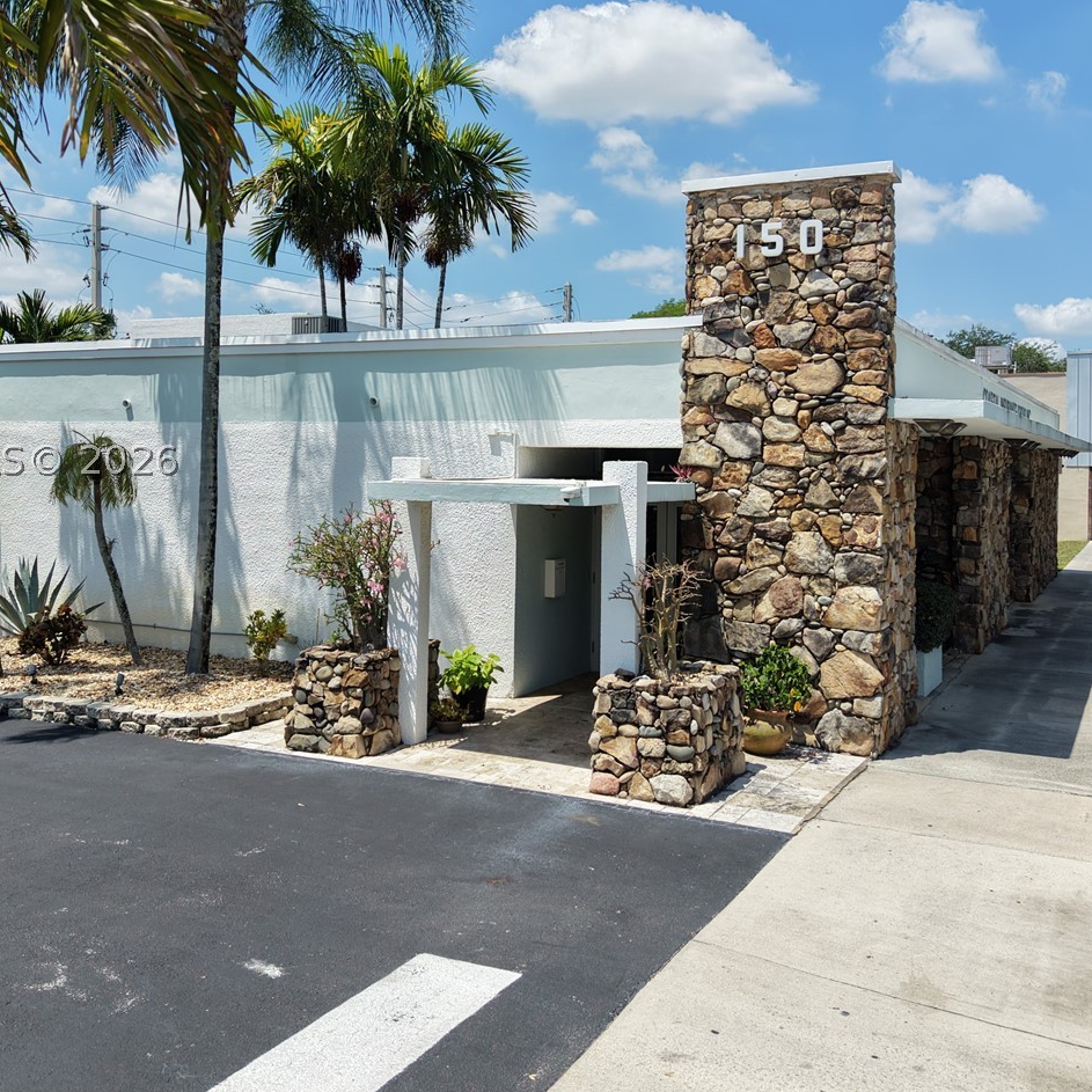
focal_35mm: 36
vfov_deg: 45.9
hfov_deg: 46.0
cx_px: 533
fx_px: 1285
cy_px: 460
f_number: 1.8
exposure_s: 1/6000
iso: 270
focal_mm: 8.67
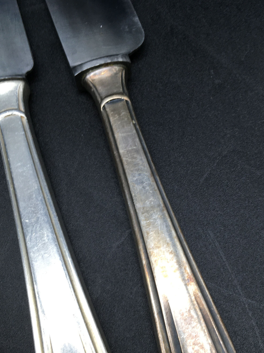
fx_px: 397
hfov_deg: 36.7
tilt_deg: -77.1
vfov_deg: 47.2
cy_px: 232
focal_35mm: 39
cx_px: 161
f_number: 2.2
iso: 32
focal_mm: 4.15
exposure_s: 1/100
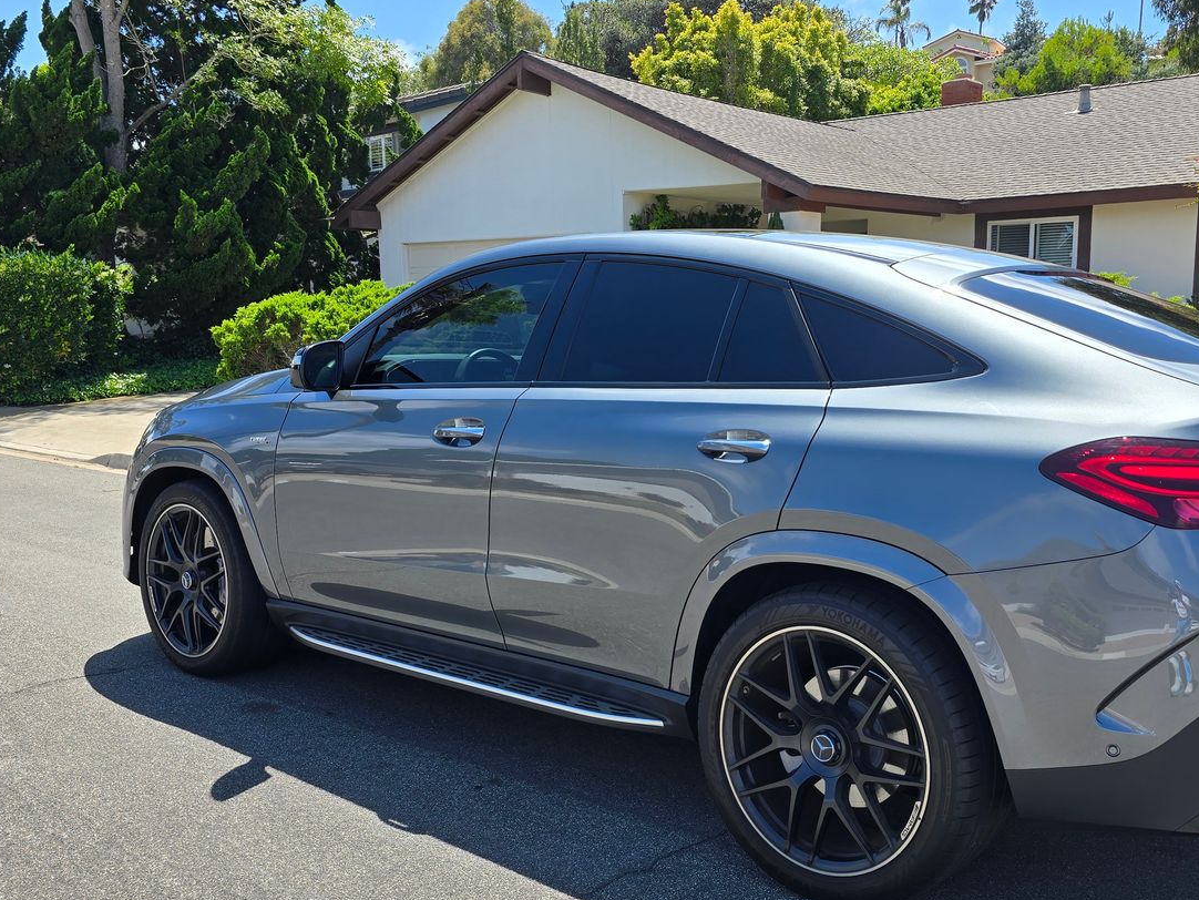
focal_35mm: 34
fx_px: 1178
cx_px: 731
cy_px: 513
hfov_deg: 53.5
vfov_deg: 41.7
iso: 12
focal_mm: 6.3
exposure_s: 1/522
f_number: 1.7
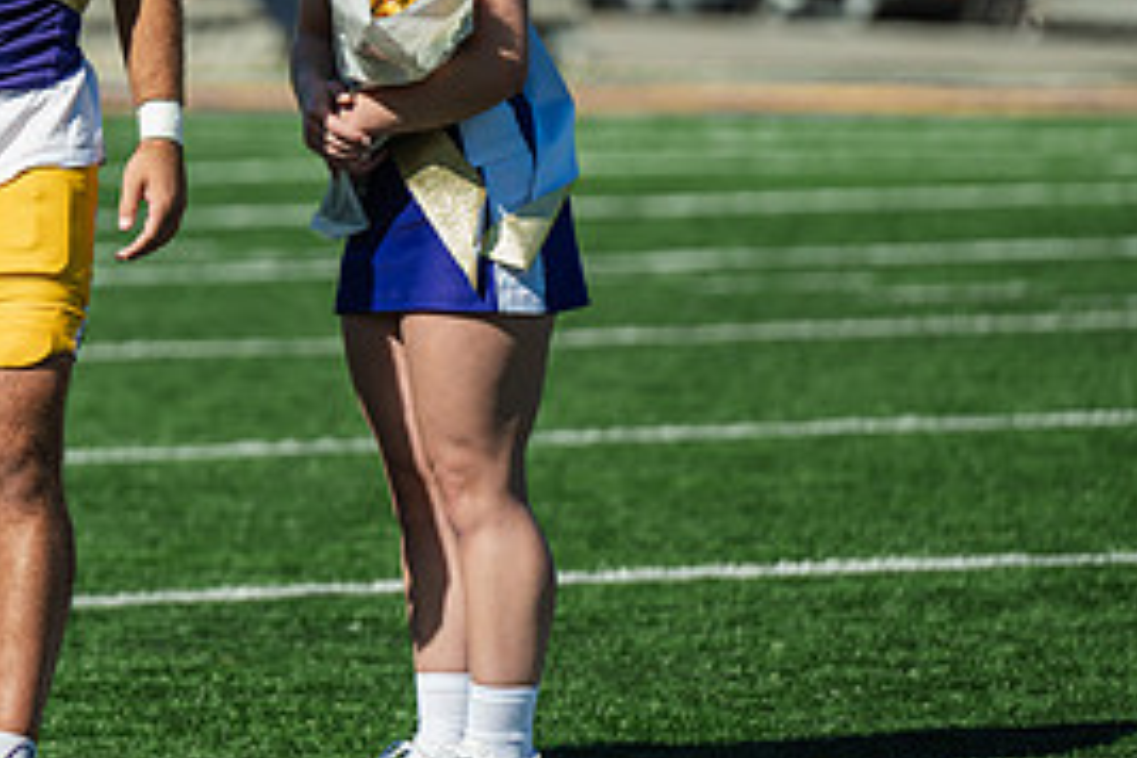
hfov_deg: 4.7
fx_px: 13706
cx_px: 30
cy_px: 66
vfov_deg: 3.2
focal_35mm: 434
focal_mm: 200
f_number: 3.5
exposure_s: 1/1250
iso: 100
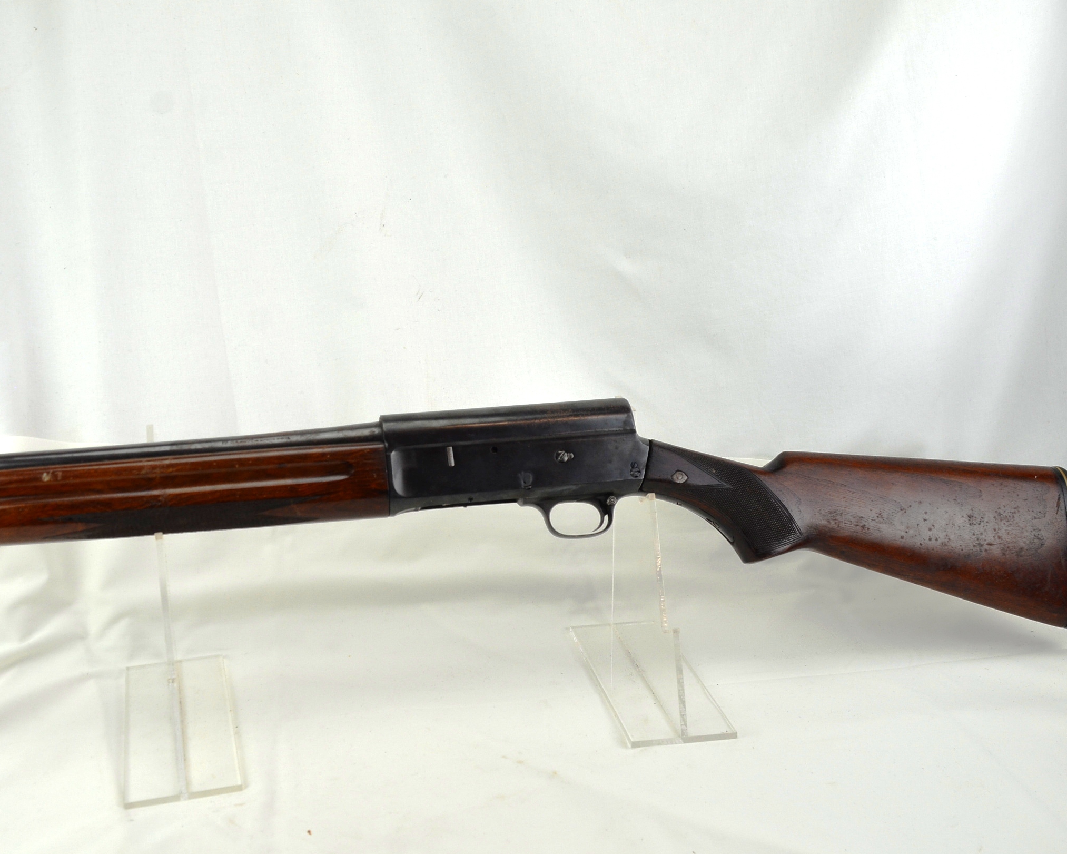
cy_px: 426
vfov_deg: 36.5
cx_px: 451
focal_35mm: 41
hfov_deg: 44.6
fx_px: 1295
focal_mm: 24
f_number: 5.6
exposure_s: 1/125
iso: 280
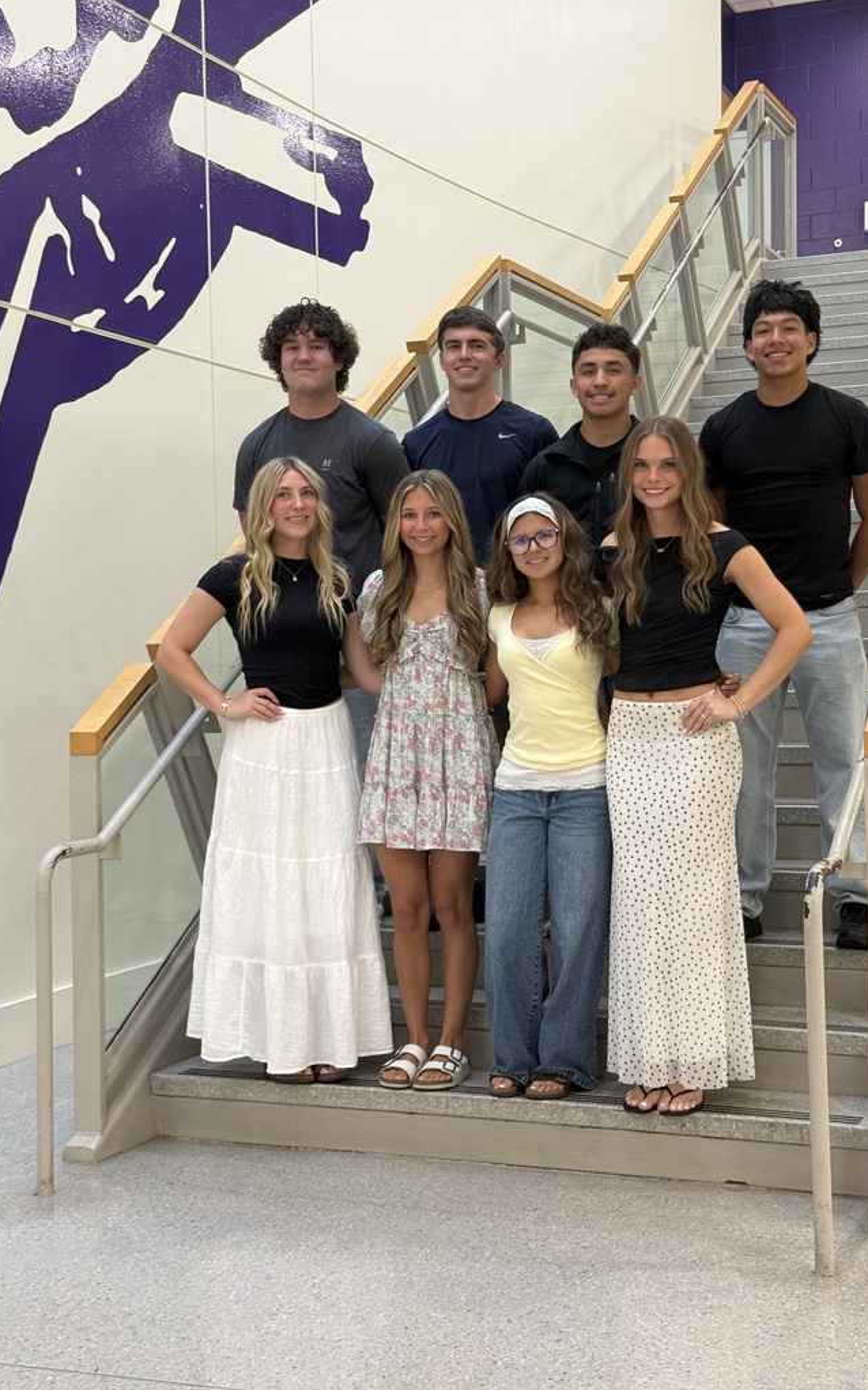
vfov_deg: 39.6
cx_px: 494
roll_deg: +0.2
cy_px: 695
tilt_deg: -1.0
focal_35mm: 51
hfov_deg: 25.3
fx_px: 1932
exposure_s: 1/60
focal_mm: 6.76
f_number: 1.78
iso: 125
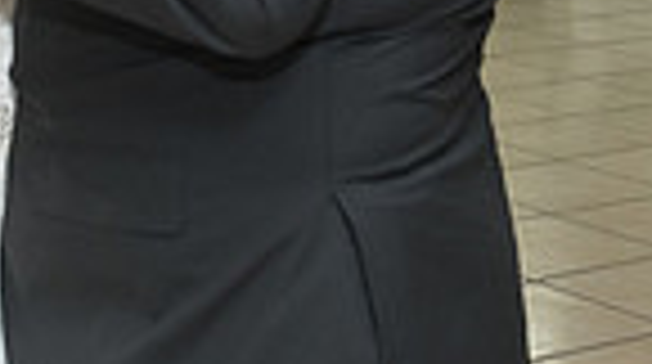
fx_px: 2537
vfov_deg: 7.8
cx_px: 346
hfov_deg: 14.6
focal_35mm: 147
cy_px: -389
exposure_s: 1/100
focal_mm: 35
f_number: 3.5
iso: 1600
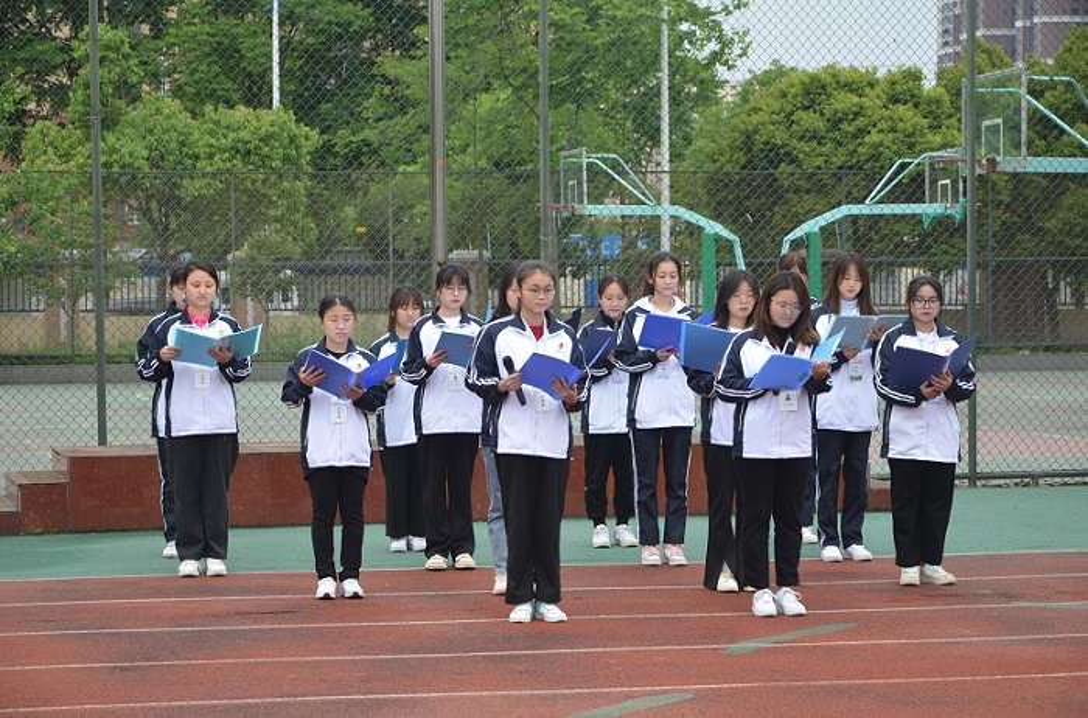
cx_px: 544
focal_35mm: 105
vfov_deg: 13.0
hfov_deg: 19.5
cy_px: 359
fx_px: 3163
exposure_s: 1/40
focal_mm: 70
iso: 125
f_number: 5.3
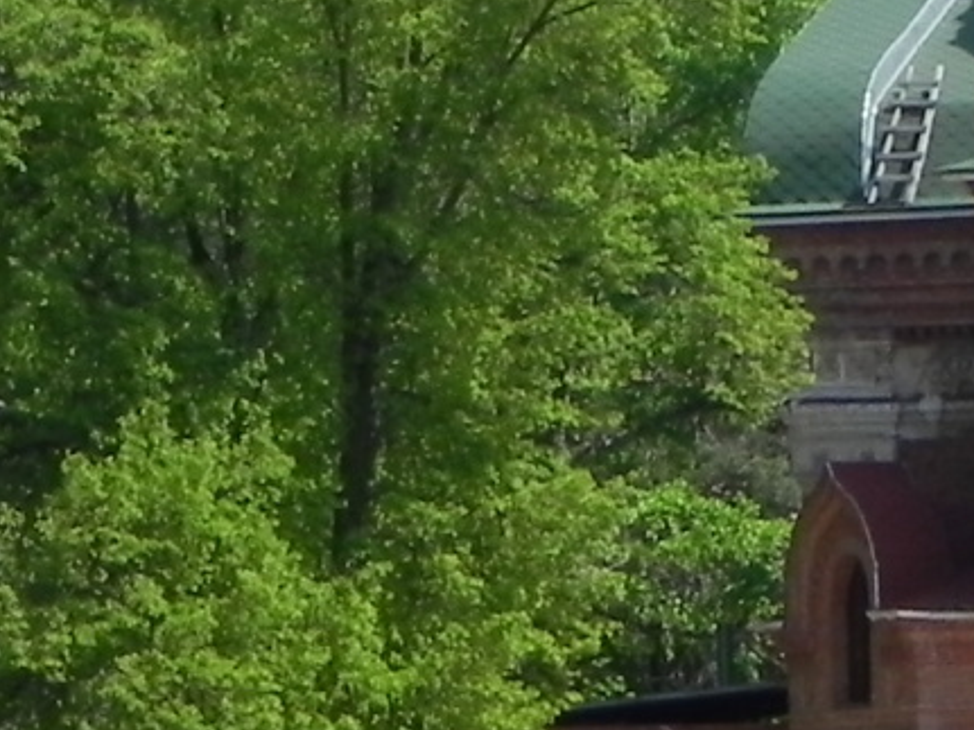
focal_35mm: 269
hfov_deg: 7.4
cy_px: -118
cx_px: 371
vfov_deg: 5.5
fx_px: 7567
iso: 160
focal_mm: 10.3
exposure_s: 1/356
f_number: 7.1
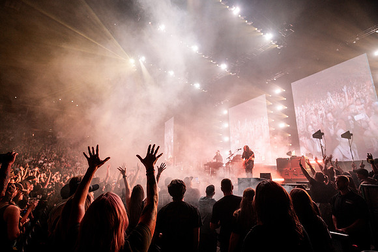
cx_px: 189
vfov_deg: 62.0
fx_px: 210
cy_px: 126
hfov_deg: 84.0
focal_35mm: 20
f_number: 4
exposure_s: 1/200
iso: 1600
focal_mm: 20
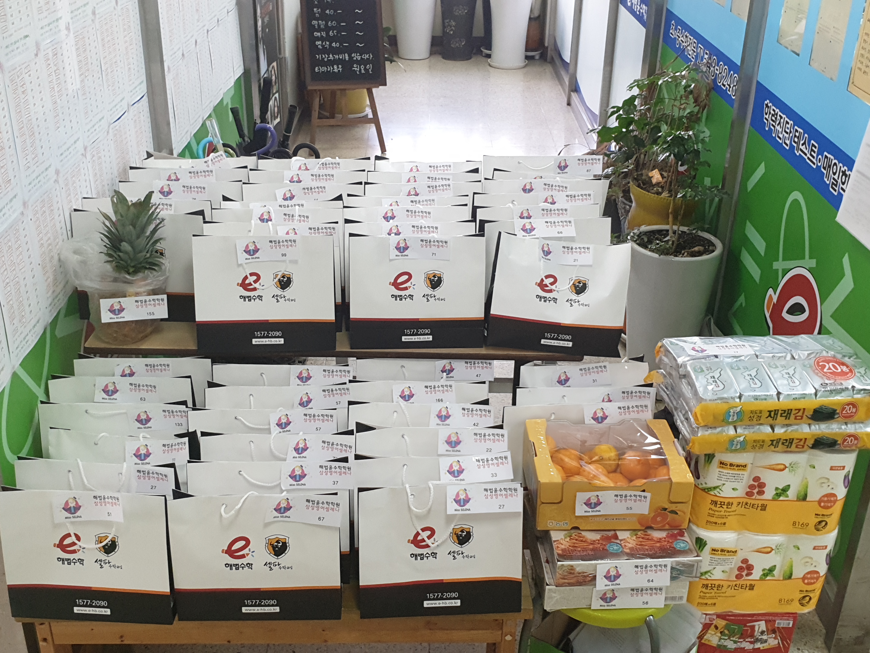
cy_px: 326
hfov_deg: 67.3
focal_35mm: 26
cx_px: 435
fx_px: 653
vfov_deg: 53.1
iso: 200
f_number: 2.4
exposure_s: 1/60
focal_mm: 4.3
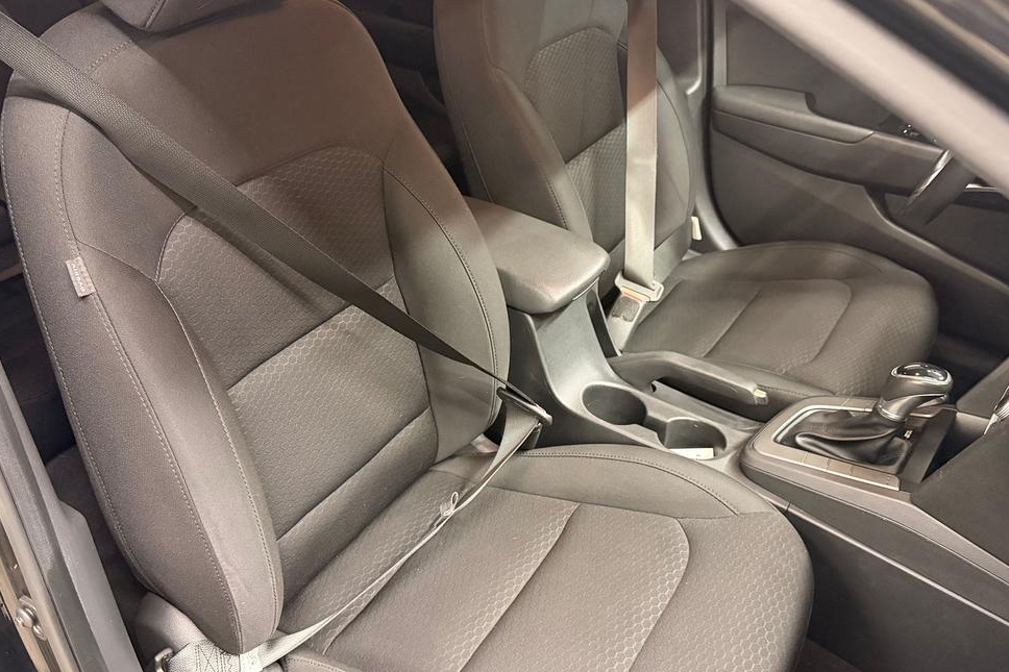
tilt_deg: -32.1
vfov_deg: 39.9
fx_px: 925
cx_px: 471
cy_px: 317
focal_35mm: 33
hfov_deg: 57.2
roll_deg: -0.4
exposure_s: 1/40
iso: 800
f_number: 1.78
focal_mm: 6.76
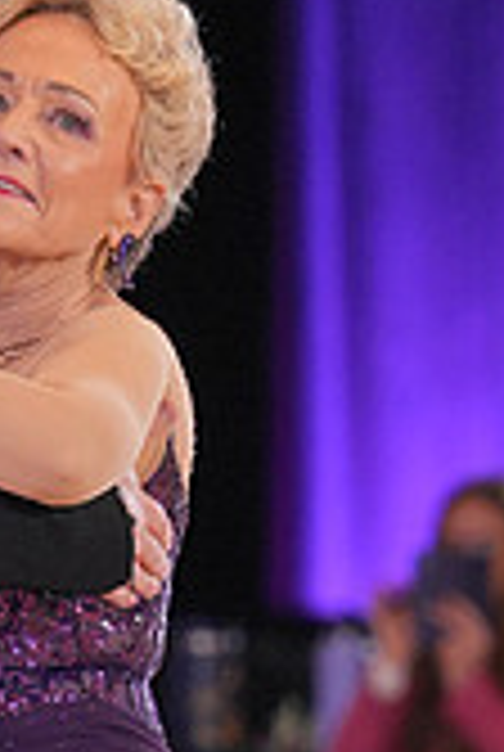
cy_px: 914
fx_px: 16311
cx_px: -191
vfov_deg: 2.6
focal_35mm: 780
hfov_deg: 1.8
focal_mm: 150
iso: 2000
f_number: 3.5
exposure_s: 1/500
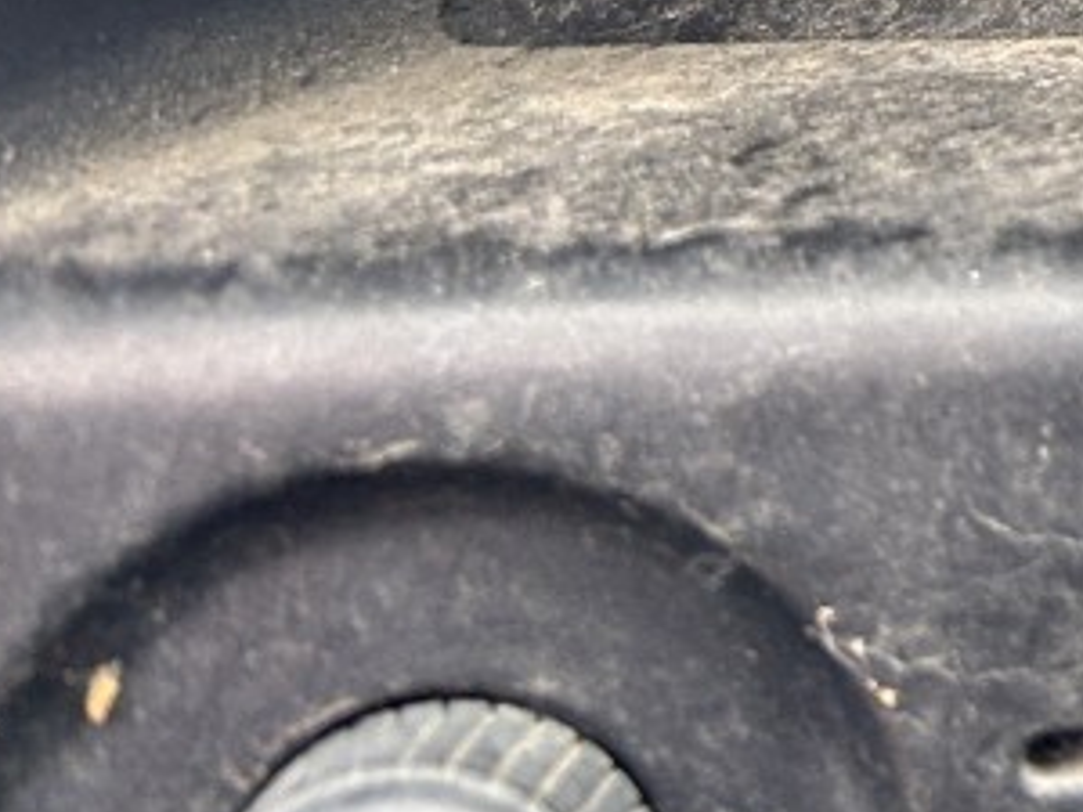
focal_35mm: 111
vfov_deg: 12.5
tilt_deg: -17.8
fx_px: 3473
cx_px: 2087
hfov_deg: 14.9
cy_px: -531
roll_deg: -3.9
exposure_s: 1/131
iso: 40
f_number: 1.5
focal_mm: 5.7
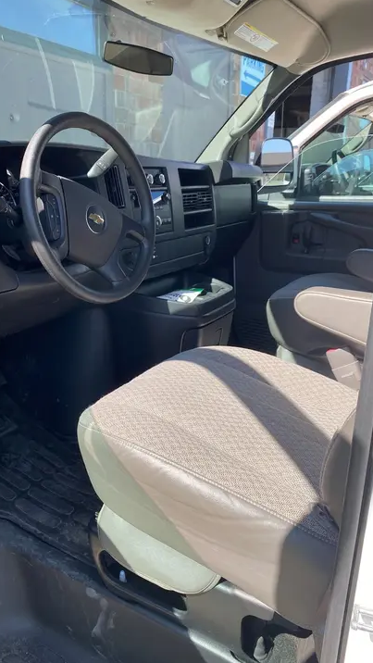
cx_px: 130
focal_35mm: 29
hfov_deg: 39.8
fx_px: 510
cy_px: 332
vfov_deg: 66.1
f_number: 1.8
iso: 32
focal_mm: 4.25
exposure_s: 1/711
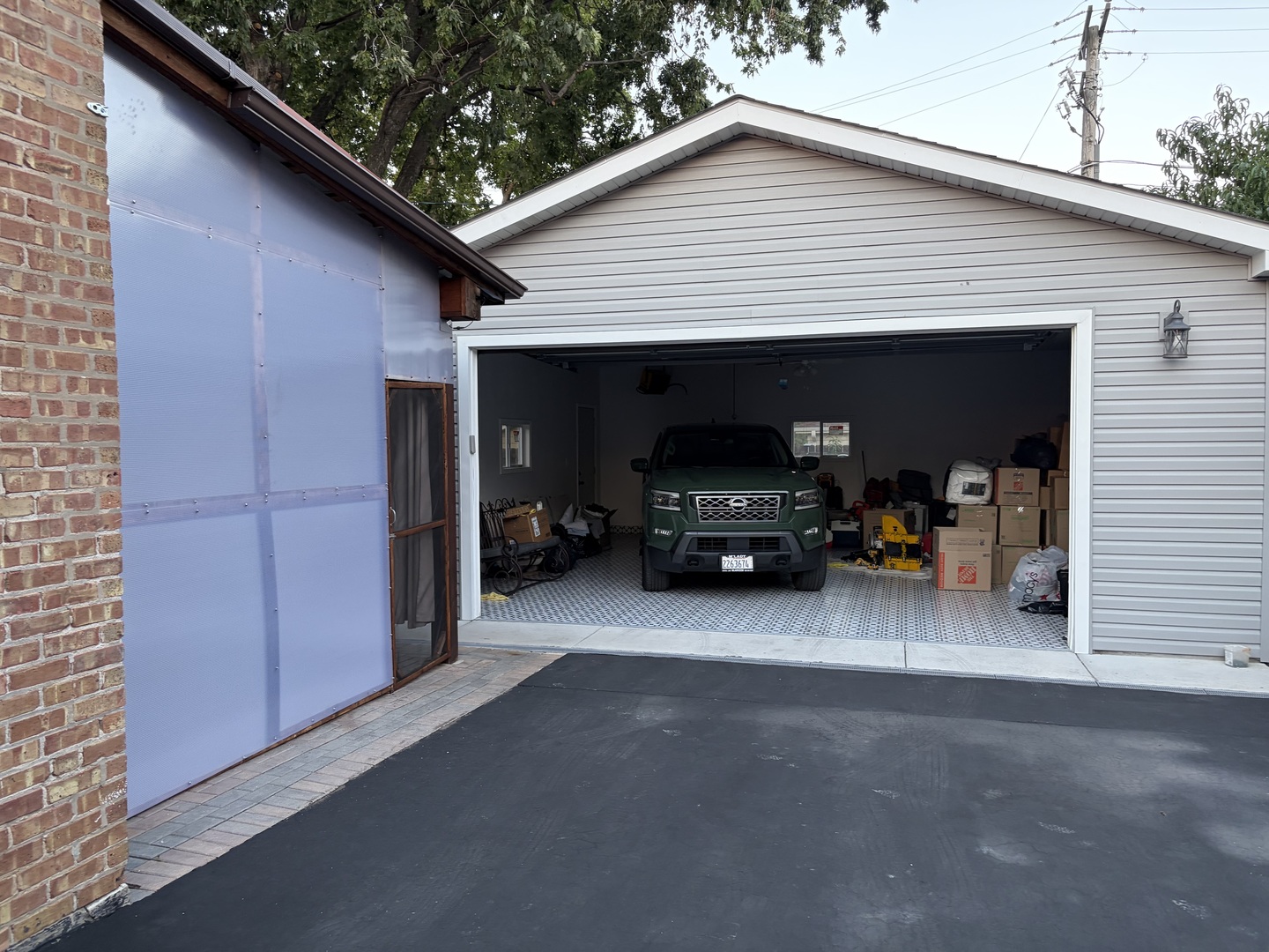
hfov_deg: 67.3
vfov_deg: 53.1
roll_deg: -0.6
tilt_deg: -0.3
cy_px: 476
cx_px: 634
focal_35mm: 26
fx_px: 953
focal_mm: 5.96
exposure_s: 1/122
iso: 125
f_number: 1.6
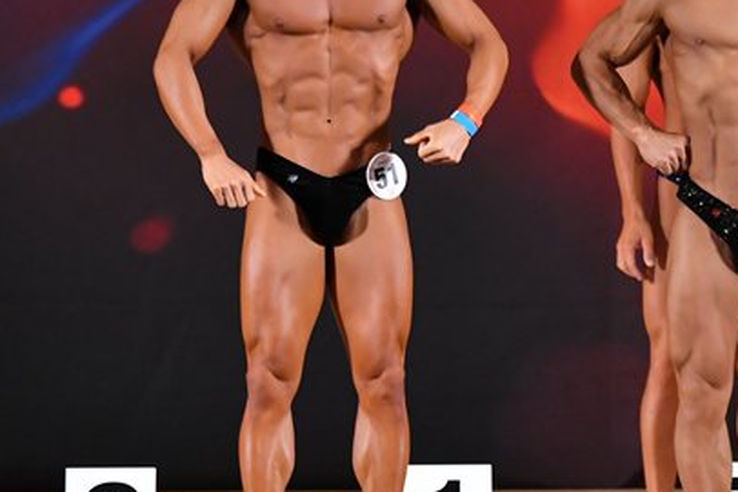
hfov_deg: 4.8
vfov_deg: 3.2
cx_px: 552
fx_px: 8797
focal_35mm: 429
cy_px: 189
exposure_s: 1/400
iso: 4000
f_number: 5.6
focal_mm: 150
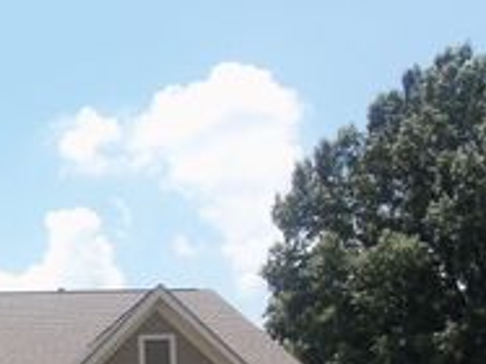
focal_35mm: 75
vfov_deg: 18.5
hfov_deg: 23.1
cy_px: 446
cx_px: -148
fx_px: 1052
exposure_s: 1/100
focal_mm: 5.1
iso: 64
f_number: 8.6
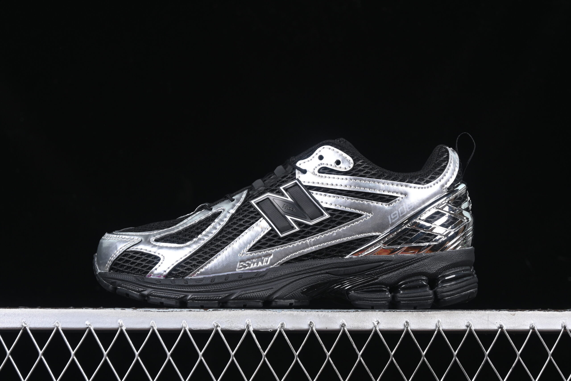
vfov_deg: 18.2
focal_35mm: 75
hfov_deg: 27.0
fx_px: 1190
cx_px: 286
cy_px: 190
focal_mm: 50
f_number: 6.3
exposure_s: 1/60
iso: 160
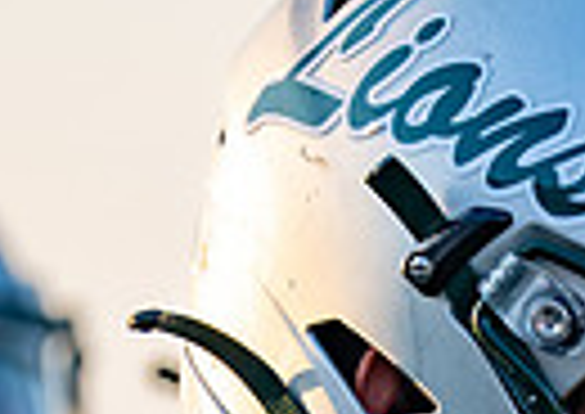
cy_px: 690
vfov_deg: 1.3
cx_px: 622
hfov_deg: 1.8
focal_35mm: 1125
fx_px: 18633
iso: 200
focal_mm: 200
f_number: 2.8
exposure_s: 1/800
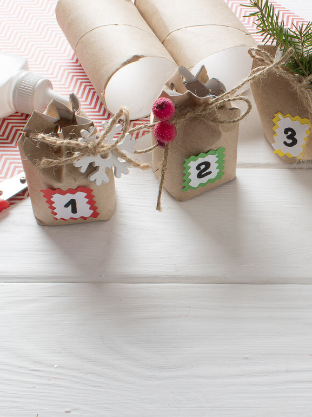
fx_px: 923
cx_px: 285
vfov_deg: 25.4
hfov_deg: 18.8
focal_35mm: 77
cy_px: 209
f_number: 14
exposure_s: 1/125
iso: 100
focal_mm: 35
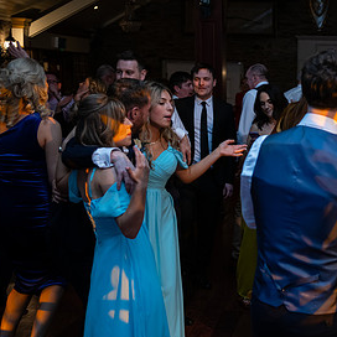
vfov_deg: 25.0
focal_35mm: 69
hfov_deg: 24.0
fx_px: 760
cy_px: 199
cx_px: 332
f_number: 3.5
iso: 640
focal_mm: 38
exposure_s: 1/160
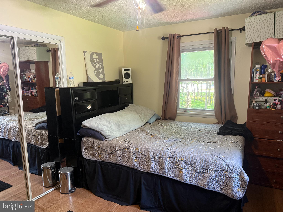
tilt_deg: -8.1
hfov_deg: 71.6
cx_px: 142
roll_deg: +1.1
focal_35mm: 24
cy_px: 106
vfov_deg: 56.8
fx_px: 196
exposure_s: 1/60
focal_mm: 6.76
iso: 320
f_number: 1.78
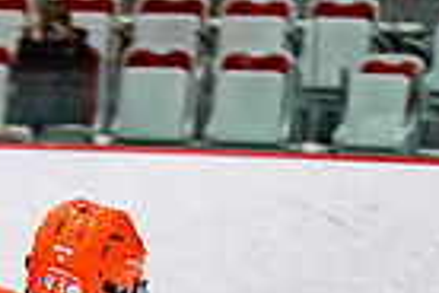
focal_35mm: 446
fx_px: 5438
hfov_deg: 4.6
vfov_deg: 3.0
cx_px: 121
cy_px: 791
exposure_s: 1/640
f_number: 2.8
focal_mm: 70
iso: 640
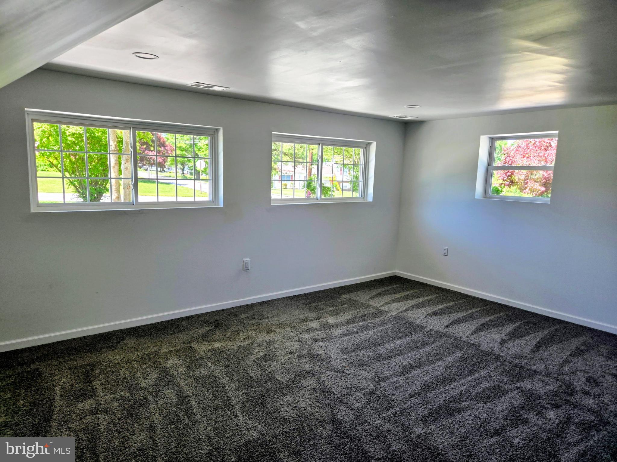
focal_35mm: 23
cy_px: 231
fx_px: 410
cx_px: 308
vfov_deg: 58.9
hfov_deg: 73.9
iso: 64
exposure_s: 1/180
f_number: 1.8
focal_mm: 5.4
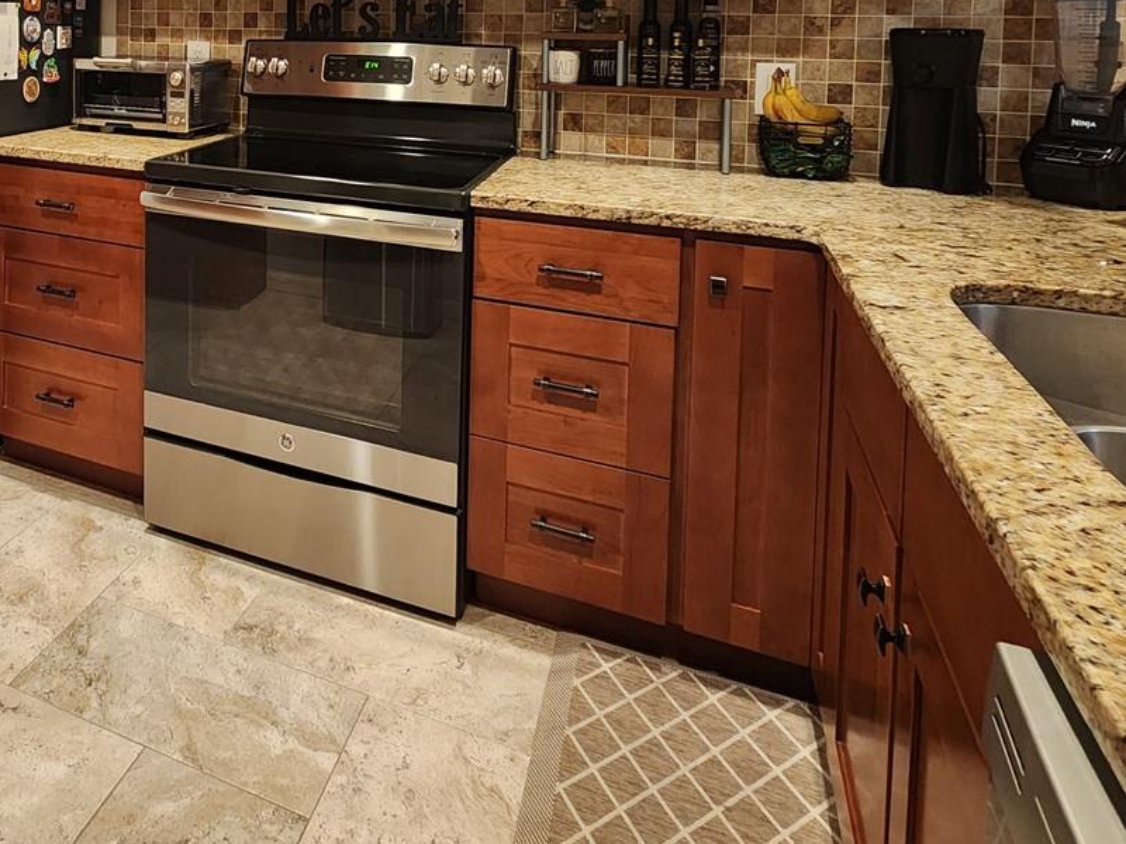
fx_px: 846
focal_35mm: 26
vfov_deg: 46.5
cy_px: 46
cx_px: 197
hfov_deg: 60.8
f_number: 2.2
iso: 320
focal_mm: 2.2
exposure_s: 1/40
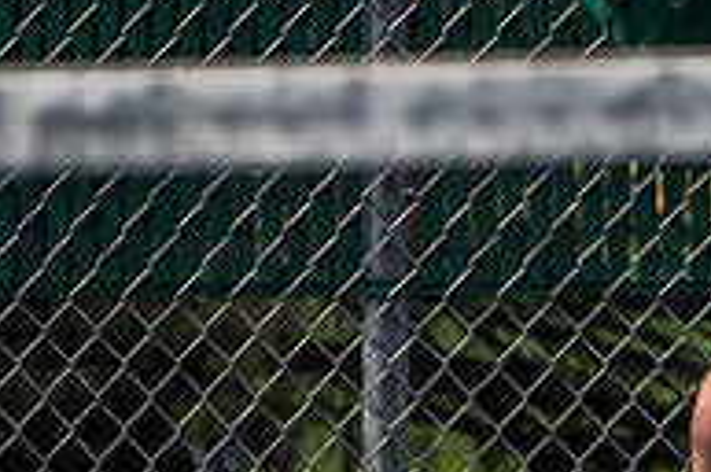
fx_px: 28550
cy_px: 593
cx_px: 415
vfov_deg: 0.9
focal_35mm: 1448
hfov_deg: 1.4
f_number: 4.5
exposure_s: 1/3200
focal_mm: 200
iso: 800
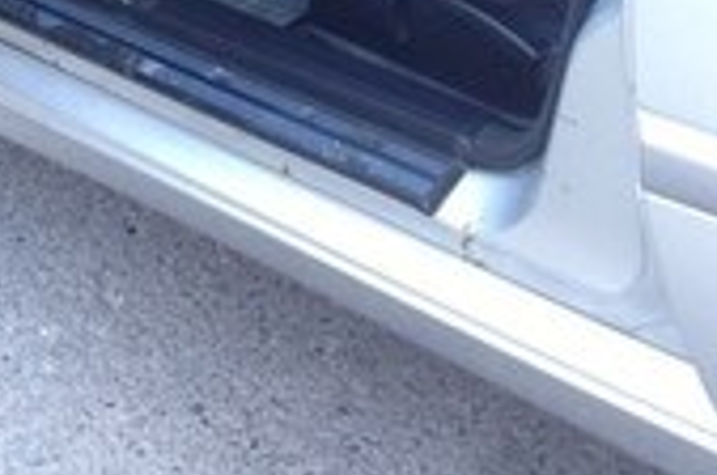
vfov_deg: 11.8
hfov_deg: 20.2
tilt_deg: -14.1
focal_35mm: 101
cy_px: -539
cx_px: 221
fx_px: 2008
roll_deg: +5.9
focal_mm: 4.12
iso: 50
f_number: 2.4
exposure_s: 1/30
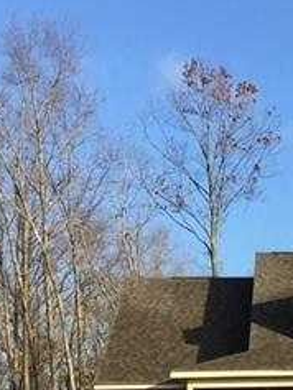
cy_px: 522
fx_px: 1060
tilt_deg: -2.2
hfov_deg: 14.9
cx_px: 398
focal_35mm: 94
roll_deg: +1.4
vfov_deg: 19.1
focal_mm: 4.15
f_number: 2.2
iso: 32
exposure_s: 1/1163
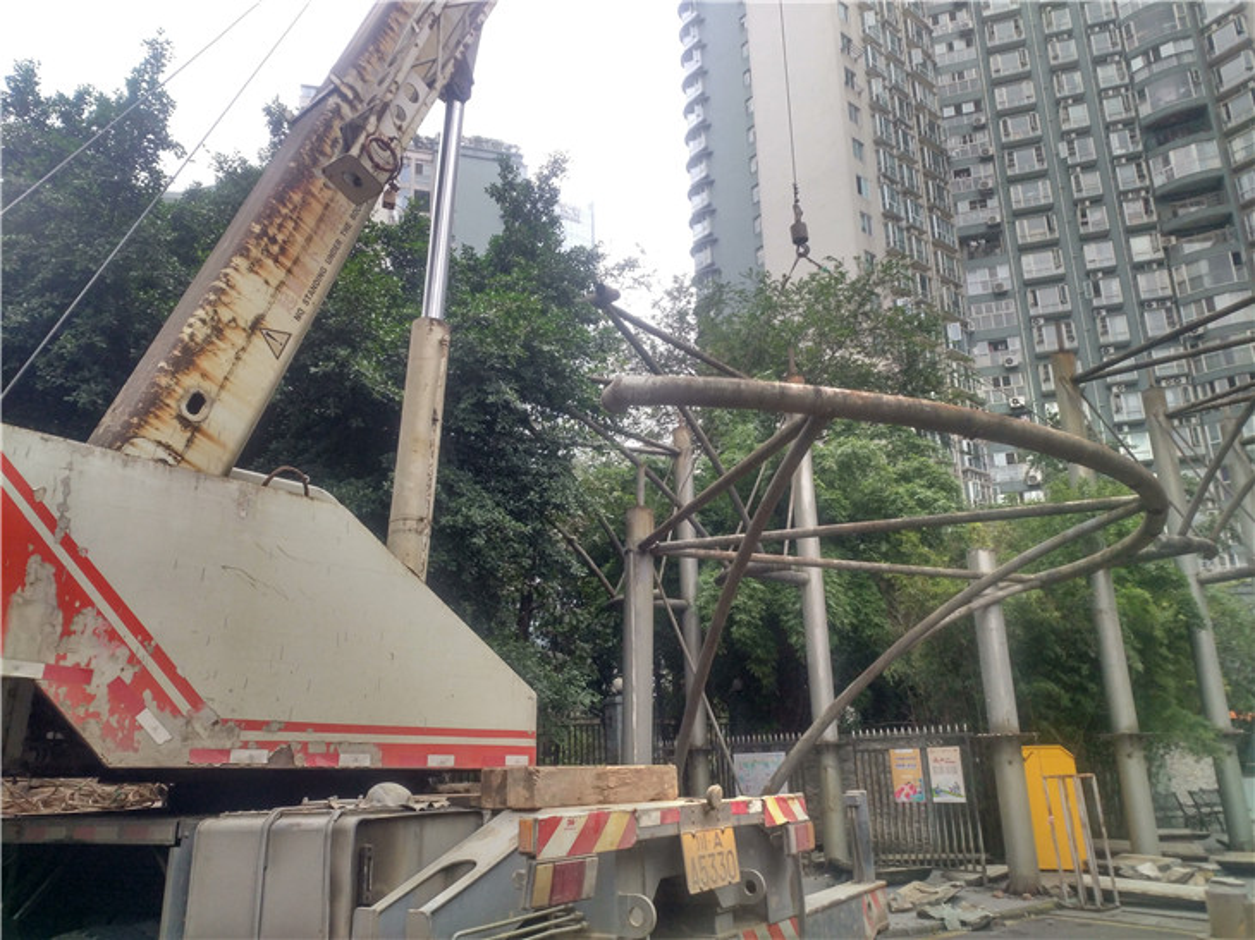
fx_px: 979
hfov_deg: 65.3
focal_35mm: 27
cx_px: 628
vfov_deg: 51.3
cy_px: 470
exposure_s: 1/50
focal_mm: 4.73
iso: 169
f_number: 2.2
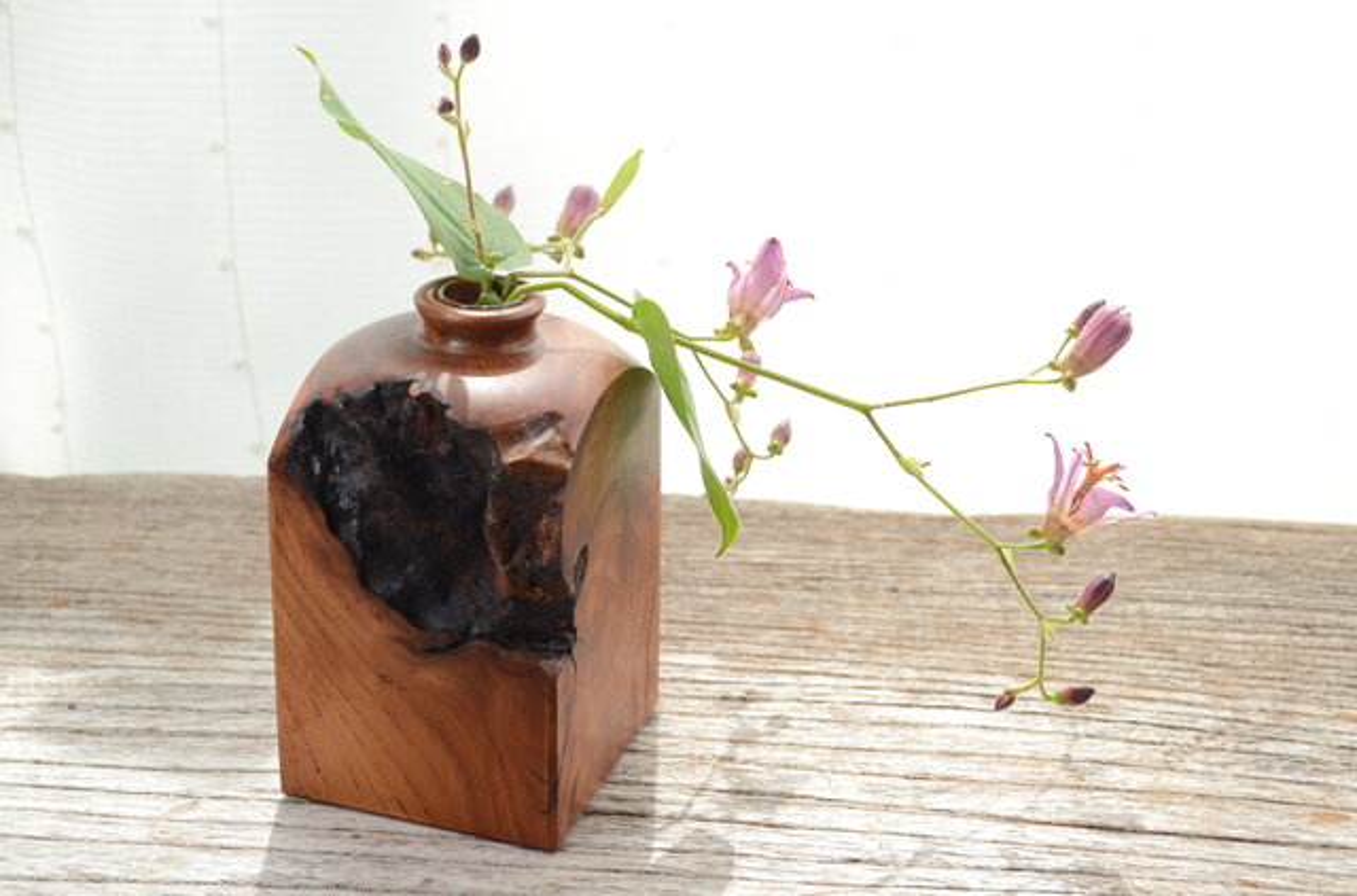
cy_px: 448
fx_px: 2537
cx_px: 678
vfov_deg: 20.0
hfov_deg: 29.9
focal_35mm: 68
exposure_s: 1/320
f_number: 8
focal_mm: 45
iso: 800
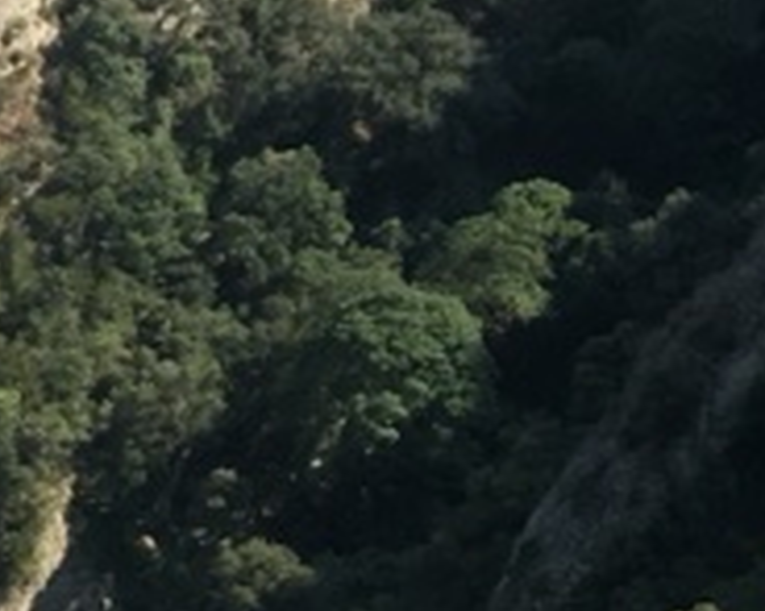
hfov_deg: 9.4
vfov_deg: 8.3
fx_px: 4186
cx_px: -990
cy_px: 553
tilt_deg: -16.6
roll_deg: -1.7
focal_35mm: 185
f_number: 2.2
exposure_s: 1/439
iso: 25
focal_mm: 4.15
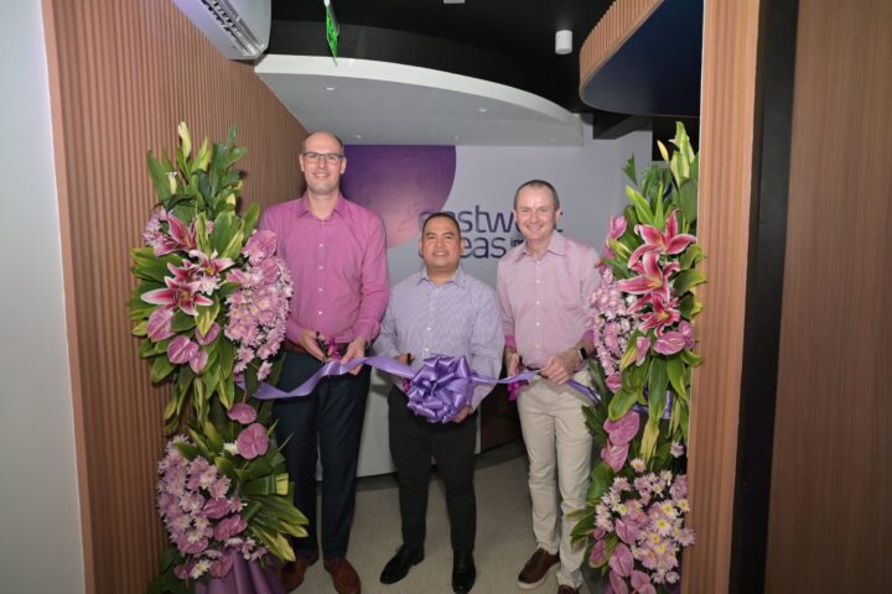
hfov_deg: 84.0
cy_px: 297
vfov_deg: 61.9
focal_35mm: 20
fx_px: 496
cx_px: 446
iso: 800
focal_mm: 20
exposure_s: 1/200
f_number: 2.8
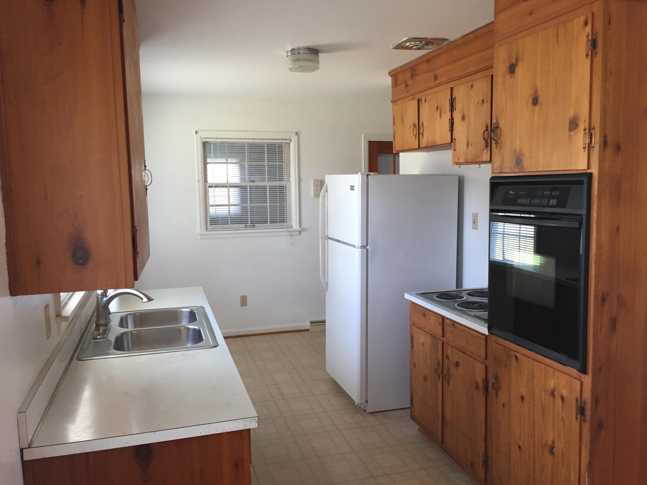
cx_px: 324
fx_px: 542
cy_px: 242
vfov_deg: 48.2
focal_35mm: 29
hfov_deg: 61.7
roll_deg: -1.3
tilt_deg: -4.9
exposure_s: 1/30
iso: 125
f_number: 2.2
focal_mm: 4.15
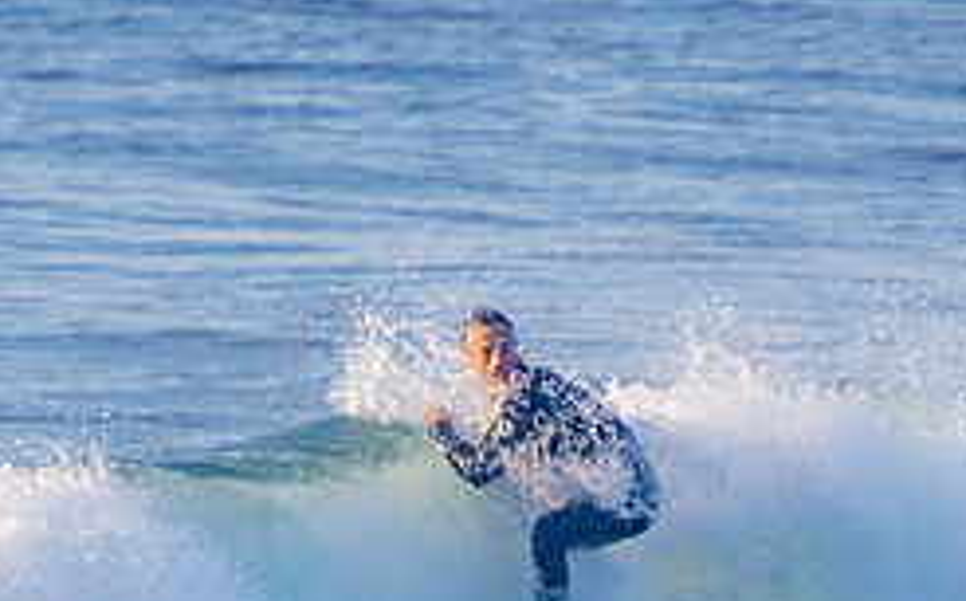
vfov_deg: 0.9
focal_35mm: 1496
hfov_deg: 1.4
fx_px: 39331
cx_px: 495
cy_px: 693
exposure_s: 1/1250
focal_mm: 400
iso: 360
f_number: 5.6
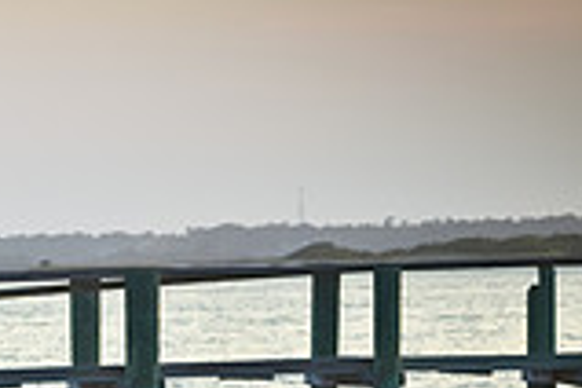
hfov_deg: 6.8
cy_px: 626
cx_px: -198
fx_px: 4863
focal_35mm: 301
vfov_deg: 4.5
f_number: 7.1
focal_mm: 55
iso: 200
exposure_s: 1/200
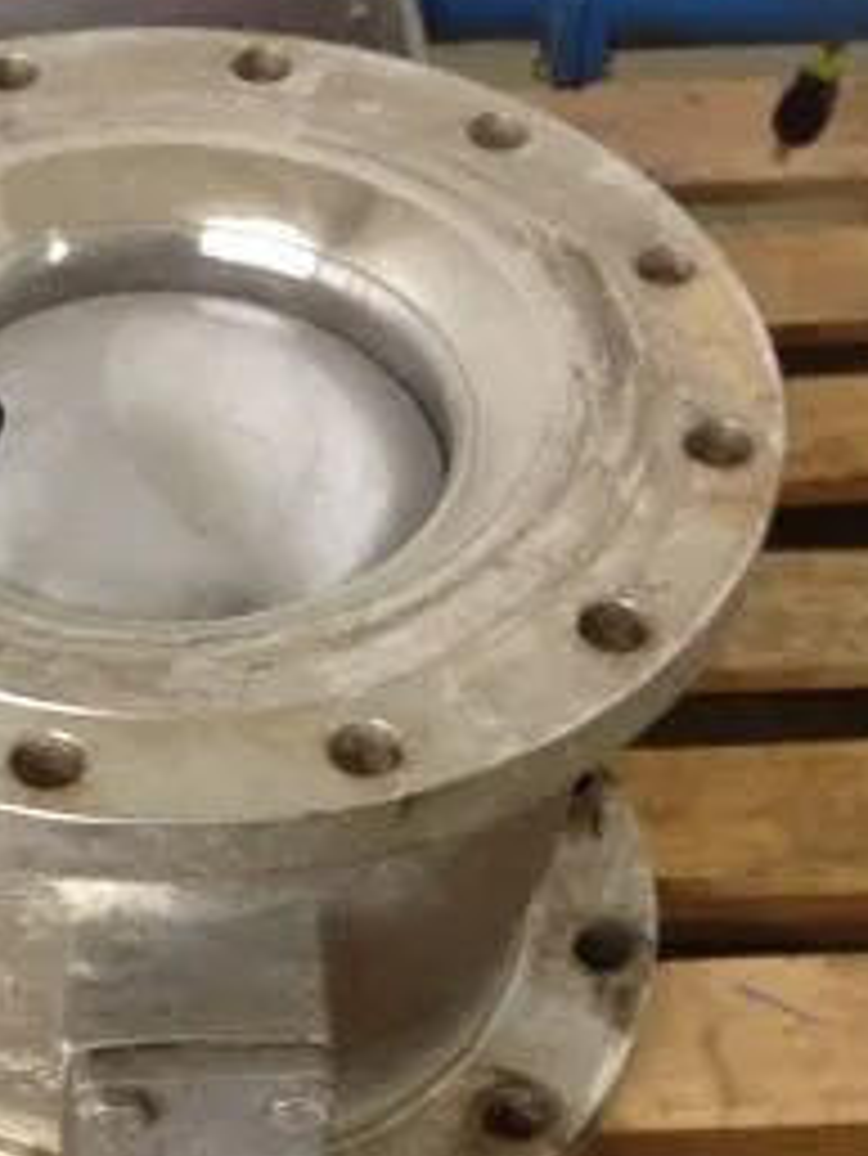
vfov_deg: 22.1
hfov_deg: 16.8
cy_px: 976
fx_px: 2906
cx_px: 99
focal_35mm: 87
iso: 200
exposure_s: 1/20
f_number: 2.4
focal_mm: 4.28
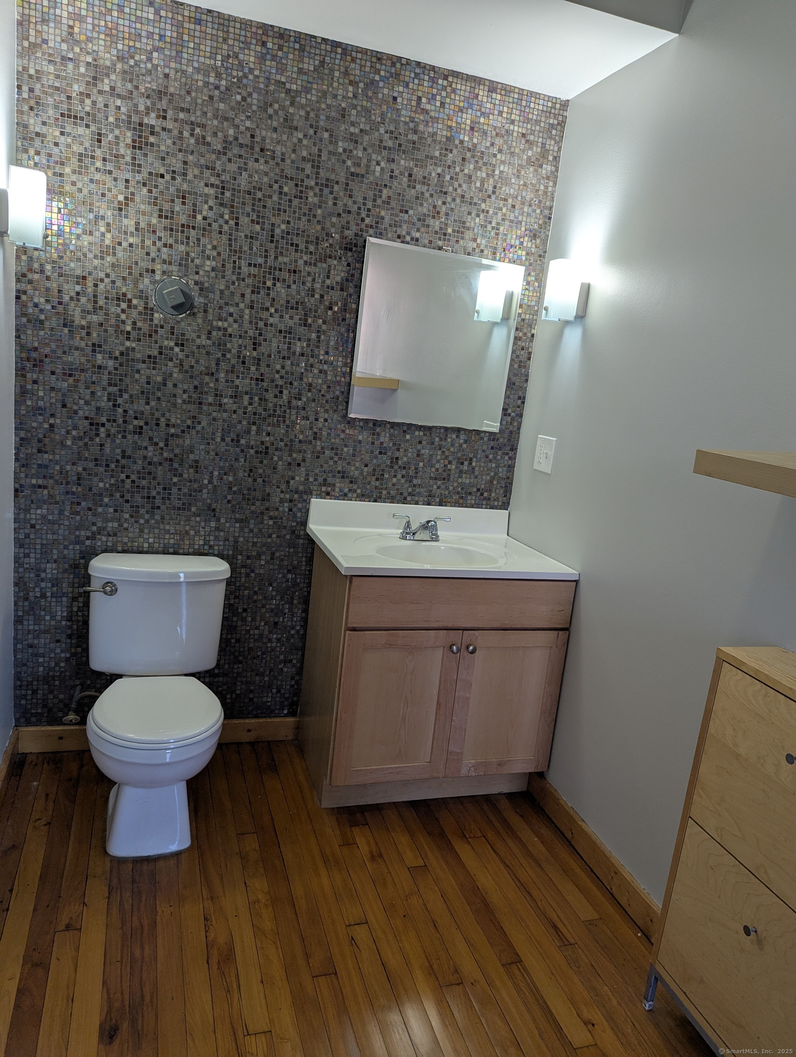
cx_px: 398
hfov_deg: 56.9
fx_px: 734
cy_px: 528
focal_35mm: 24
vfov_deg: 71.5
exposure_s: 1/46.7
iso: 52
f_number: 1.85
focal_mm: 6.81
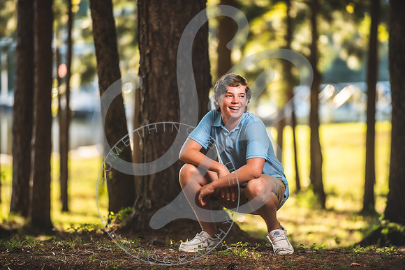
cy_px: 135
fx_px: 2250
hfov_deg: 10.3
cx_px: 202
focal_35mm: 200
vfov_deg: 6.9
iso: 100
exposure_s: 1/200
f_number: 2.8
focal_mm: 200
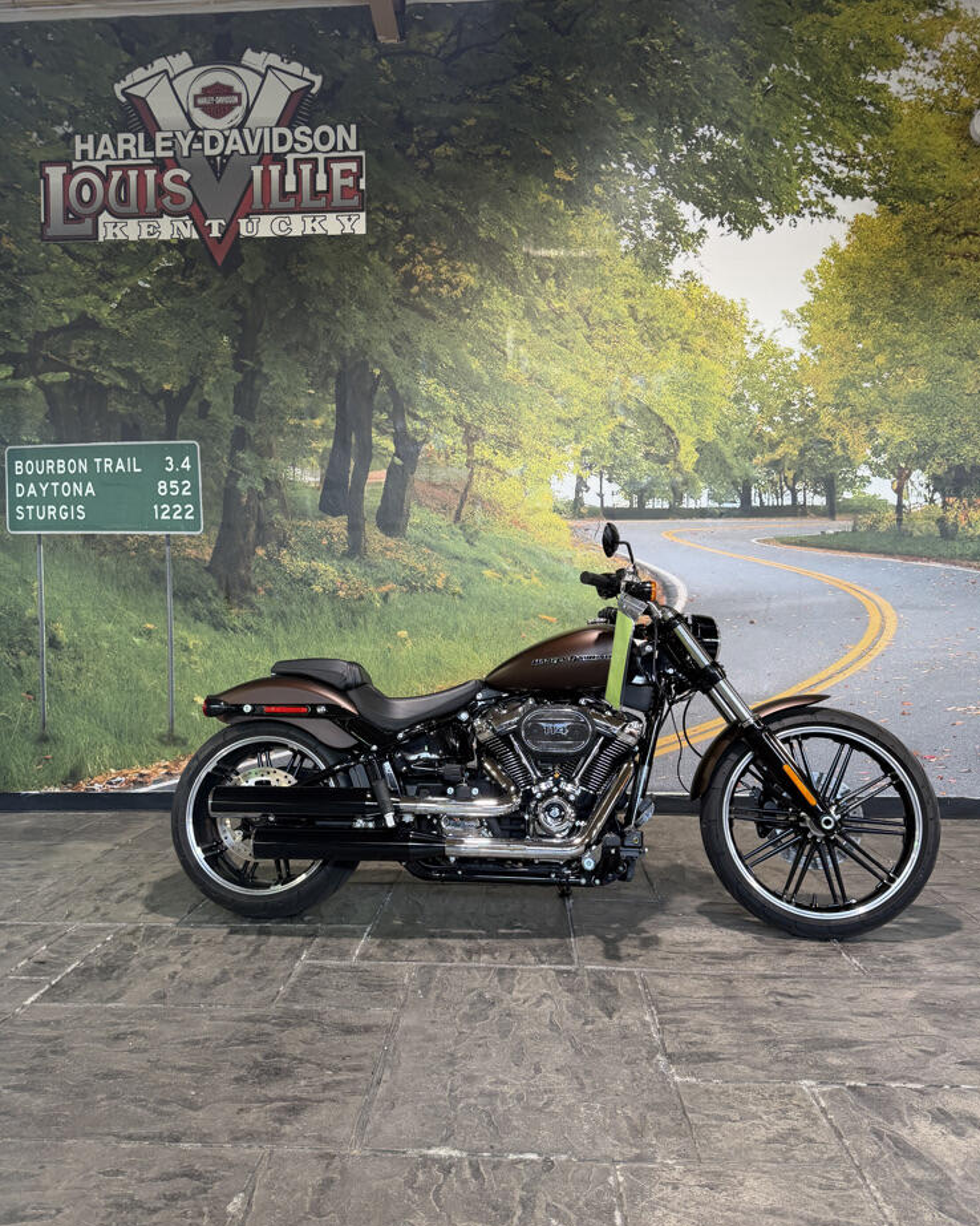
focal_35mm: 26
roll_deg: -0.5
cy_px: 659
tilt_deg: -1.1
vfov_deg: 66.0
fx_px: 943
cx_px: 478
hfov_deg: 54.9
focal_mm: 6.76
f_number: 1.78
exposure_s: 1/60
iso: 125
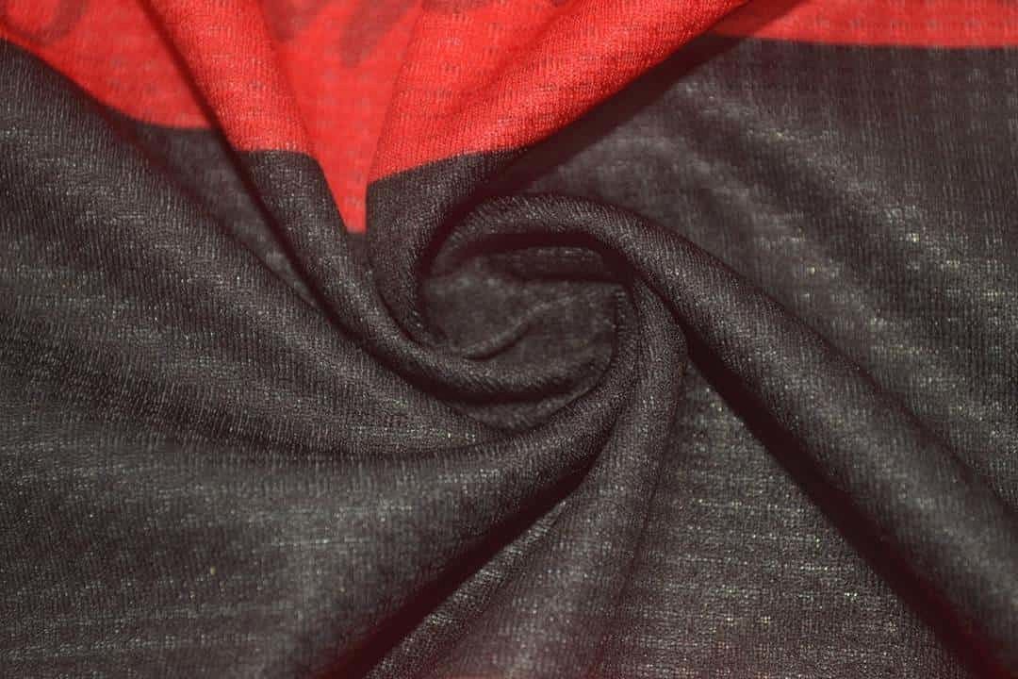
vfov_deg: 16.6
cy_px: 340
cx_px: 509
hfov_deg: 24.6
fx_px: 2333
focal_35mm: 82
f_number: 5.6
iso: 200
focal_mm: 55
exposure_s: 1/60
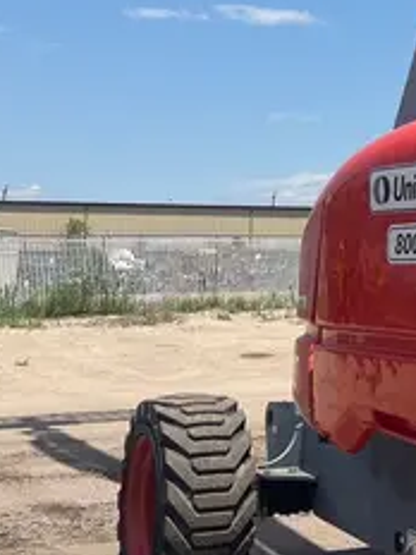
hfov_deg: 16.6
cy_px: 83
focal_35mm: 82
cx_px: 593
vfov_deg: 23.4
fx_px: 1314
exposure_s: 1/3413
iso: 50
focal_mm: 5.1
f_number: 1.6
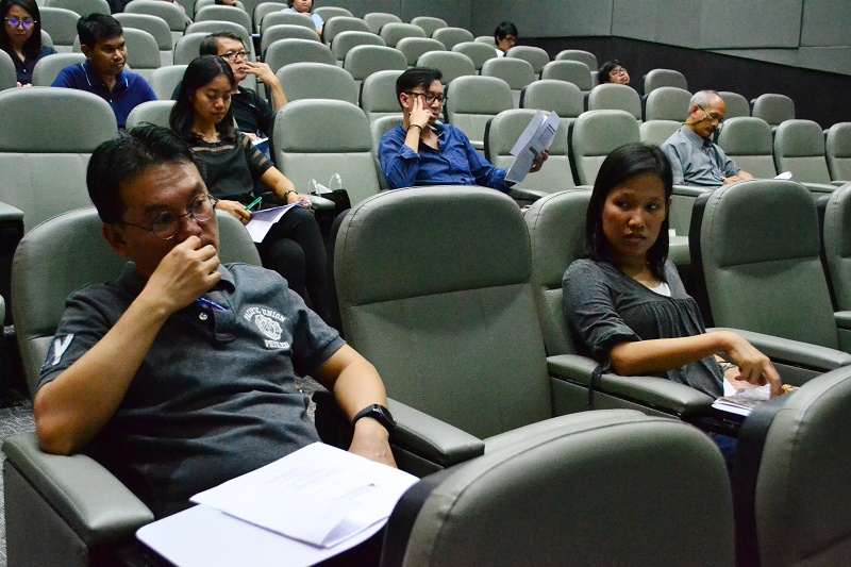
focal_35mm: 45
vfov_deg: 29.9
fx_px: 1063
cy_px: 284
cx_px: 426
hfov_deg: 43.6
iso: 6400
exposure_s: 1/60
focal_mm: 30
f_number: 5
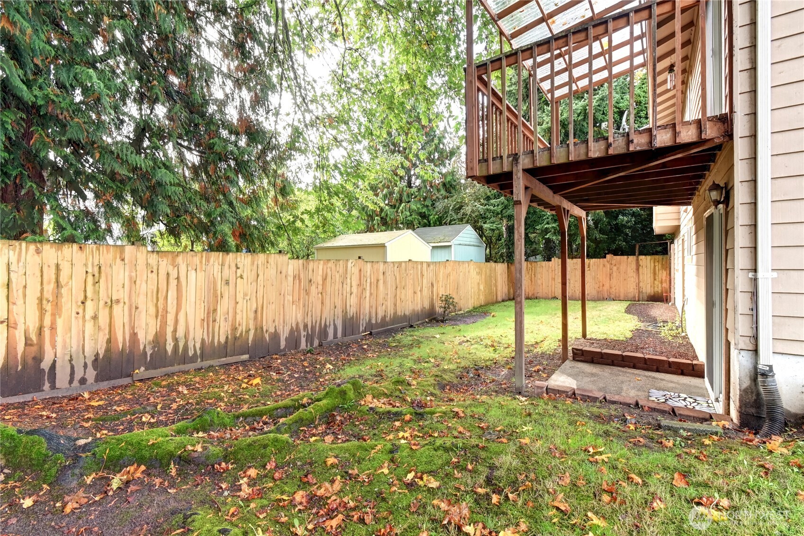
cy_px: 268
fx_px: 335
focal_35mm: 15
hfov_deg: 100.4
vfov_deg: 77.3
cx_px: 402
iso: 1000
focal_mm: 10
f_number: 11
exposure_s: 1/13
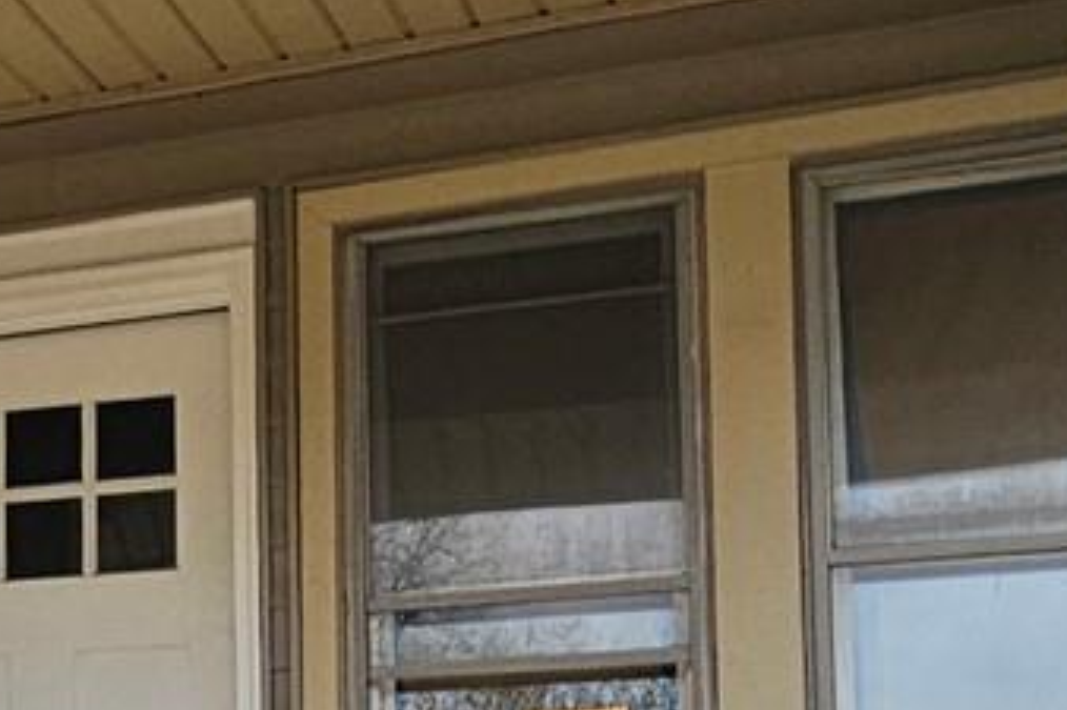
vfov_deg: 16.1
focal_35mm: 82
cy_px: 792
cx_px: -303
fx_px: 2429
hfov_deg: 22.3
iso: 50
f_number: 2.2
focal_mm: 2.2
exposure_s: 1/2216
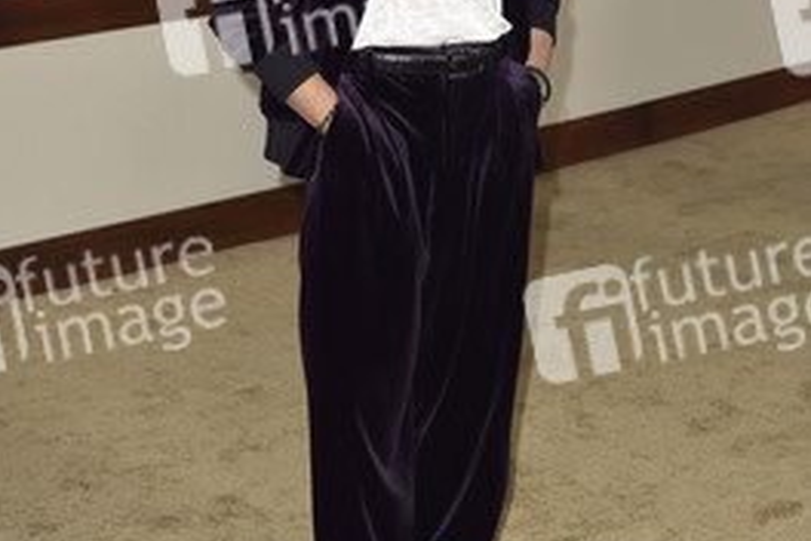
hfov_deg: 21.7
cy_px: 157
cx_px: 404
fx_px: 2117
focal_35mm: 94
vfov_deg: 14.5
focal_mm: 62
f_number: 6.3
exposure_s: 1/250
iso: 400
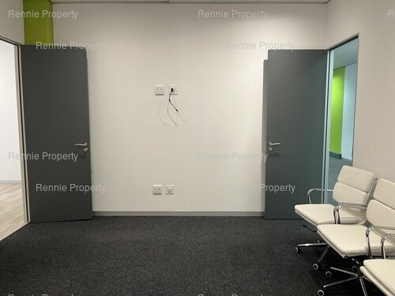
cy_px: 148
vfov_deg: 53.1
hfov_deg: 67.3
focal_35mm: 26
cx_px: 198
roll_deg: -1.7
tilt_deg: -2.4
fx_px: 297
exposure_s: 1/50
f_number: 1.6
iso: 80
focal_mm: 5.1
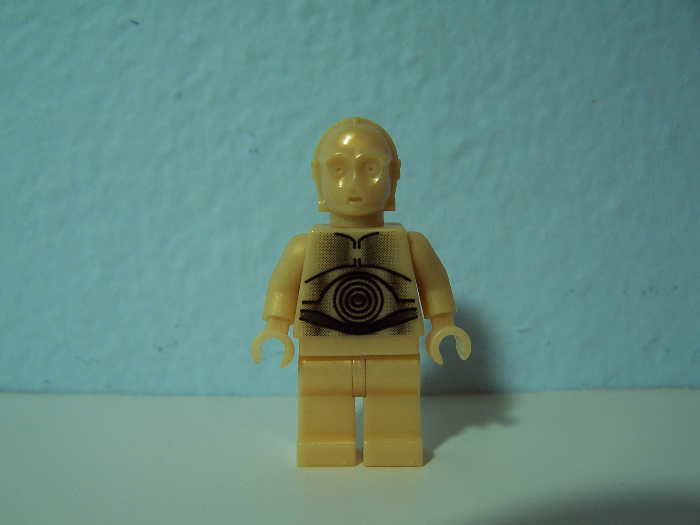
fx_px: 768
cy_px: 262
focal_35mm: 38
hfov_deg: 49.0
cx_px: 350
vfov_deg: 37.7
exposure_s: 1/30
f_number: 2.8
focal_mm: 6.3
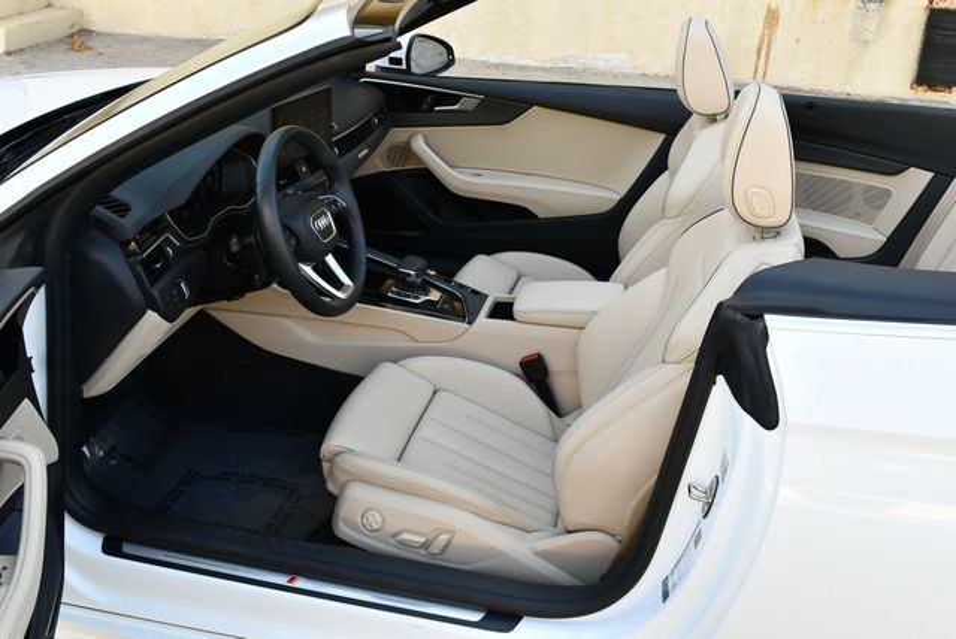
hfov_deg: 53.1
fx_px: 957
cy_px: 320
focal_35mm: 36
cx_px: 478
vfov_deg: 36.9
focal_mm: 18
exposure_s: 1/250
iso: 400
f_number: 5.6
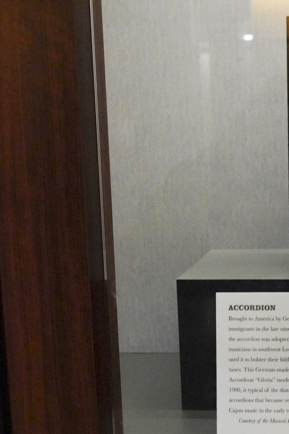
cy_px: 236
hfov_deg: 22.0
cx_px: 367
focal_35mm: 56
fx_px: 674
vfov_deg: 35.6
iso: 10000
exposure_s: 1/100
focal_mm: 33
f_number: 5.6
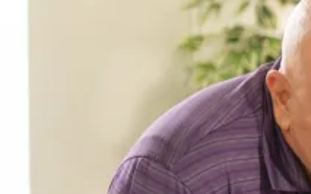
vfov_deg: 7.6
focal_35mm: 171
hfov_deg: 10.6
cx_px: 737
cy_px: 263
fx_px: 1449
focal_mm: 35
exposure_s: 1/200
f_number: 1.8
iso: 400
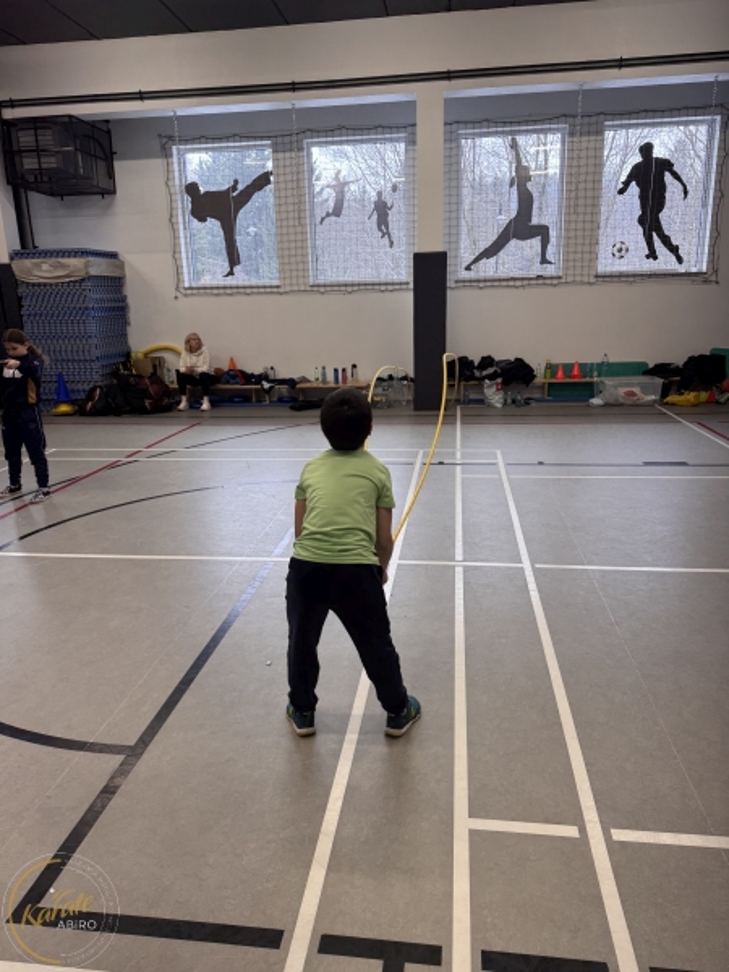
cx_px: 364
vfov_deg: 71.6
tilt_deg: -12.3
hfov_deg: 56.8
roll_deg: +1.2
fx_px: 674
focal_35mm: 24
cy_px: 486
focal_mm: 6.76
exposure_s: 1/100
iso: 64
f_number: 1.78
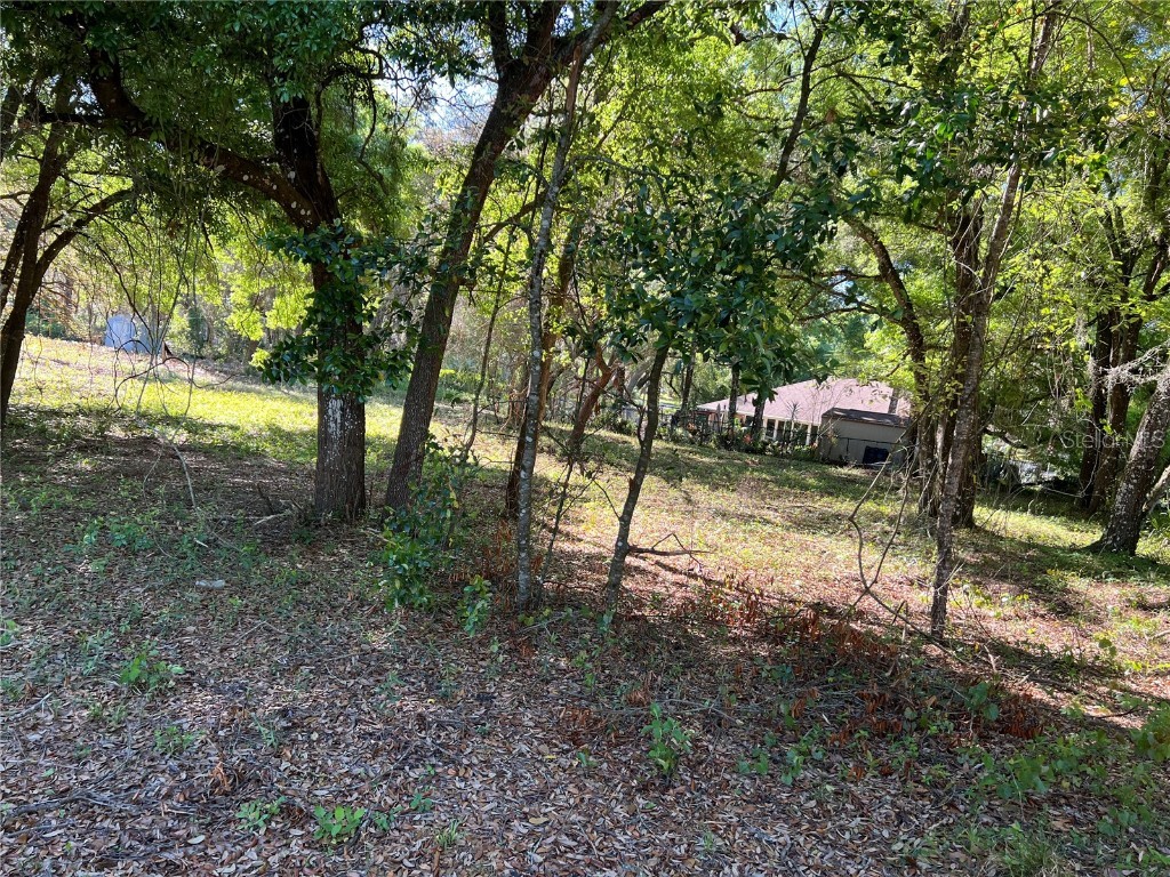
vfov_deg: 53.1
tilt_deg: -5.7
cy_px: 438
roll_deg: -7.2
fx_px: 879
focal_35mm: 26
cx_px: 585
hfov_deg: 67.3
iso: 40
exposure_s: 1/196
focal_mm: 5.7
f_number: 1.5
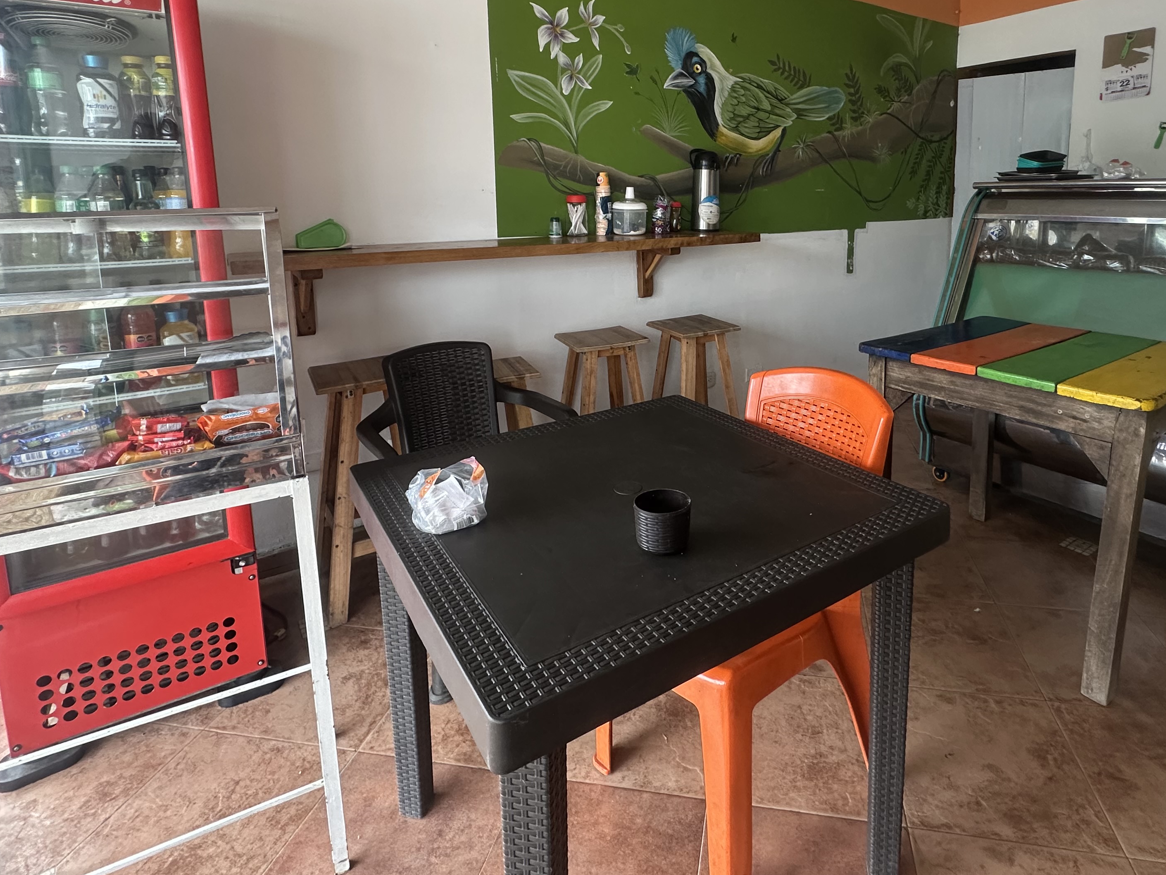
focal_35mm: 20
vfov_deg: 64.1
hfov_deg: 81.1
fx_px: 674
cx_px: 675
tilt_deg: -7.5
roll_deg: -0.1
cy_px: 286
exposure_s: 1/99
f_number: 2.2
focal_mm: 2.22
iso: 200
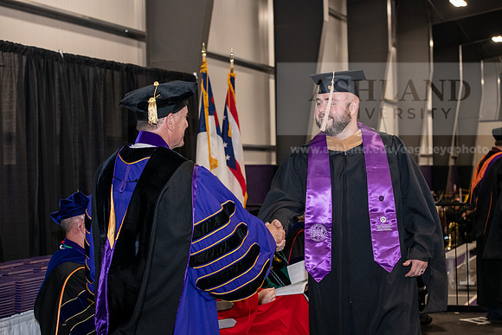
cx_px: 251
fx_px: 976
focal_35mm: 70
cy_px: 168
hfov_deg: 28.8
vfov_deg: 19.5
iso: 2500
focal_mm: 70
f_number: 5.6
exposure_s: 1/200
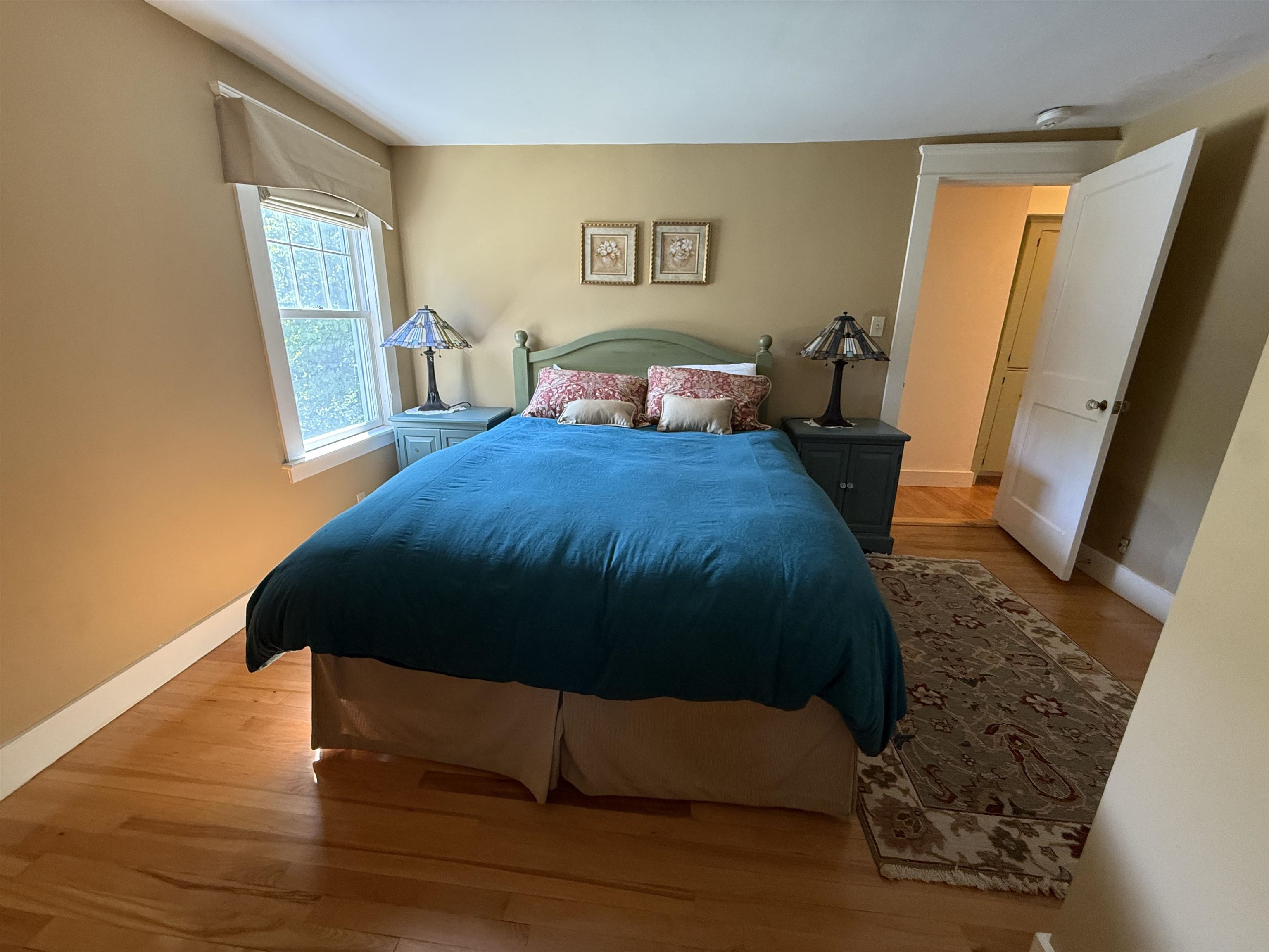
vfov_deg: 85.7
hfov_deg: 102.1
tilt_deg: -17.1
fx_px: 513
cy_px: 476
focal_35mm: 14
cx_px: 634
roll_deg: -0.5
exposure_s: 1/63
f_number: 2.2
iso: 320
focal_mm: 2.22
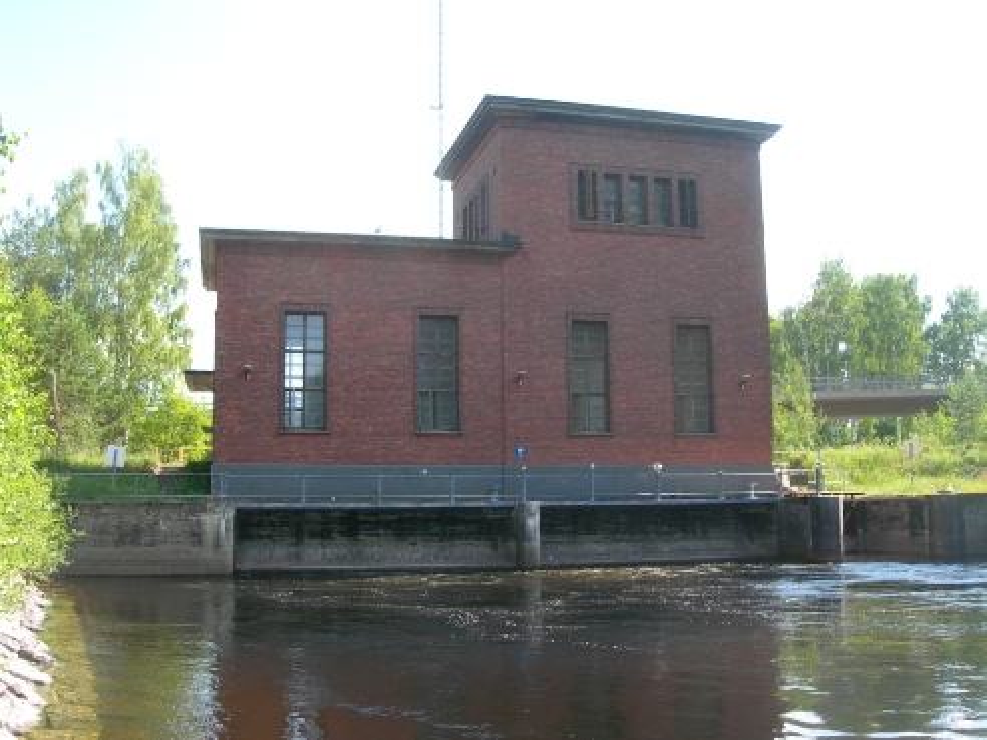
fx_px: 1083
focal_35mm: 38
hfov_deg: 49.0
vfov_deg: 37.7
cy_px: 370
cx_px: 494
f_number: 4.8
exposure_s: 1/102
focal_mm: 7.8
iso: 50
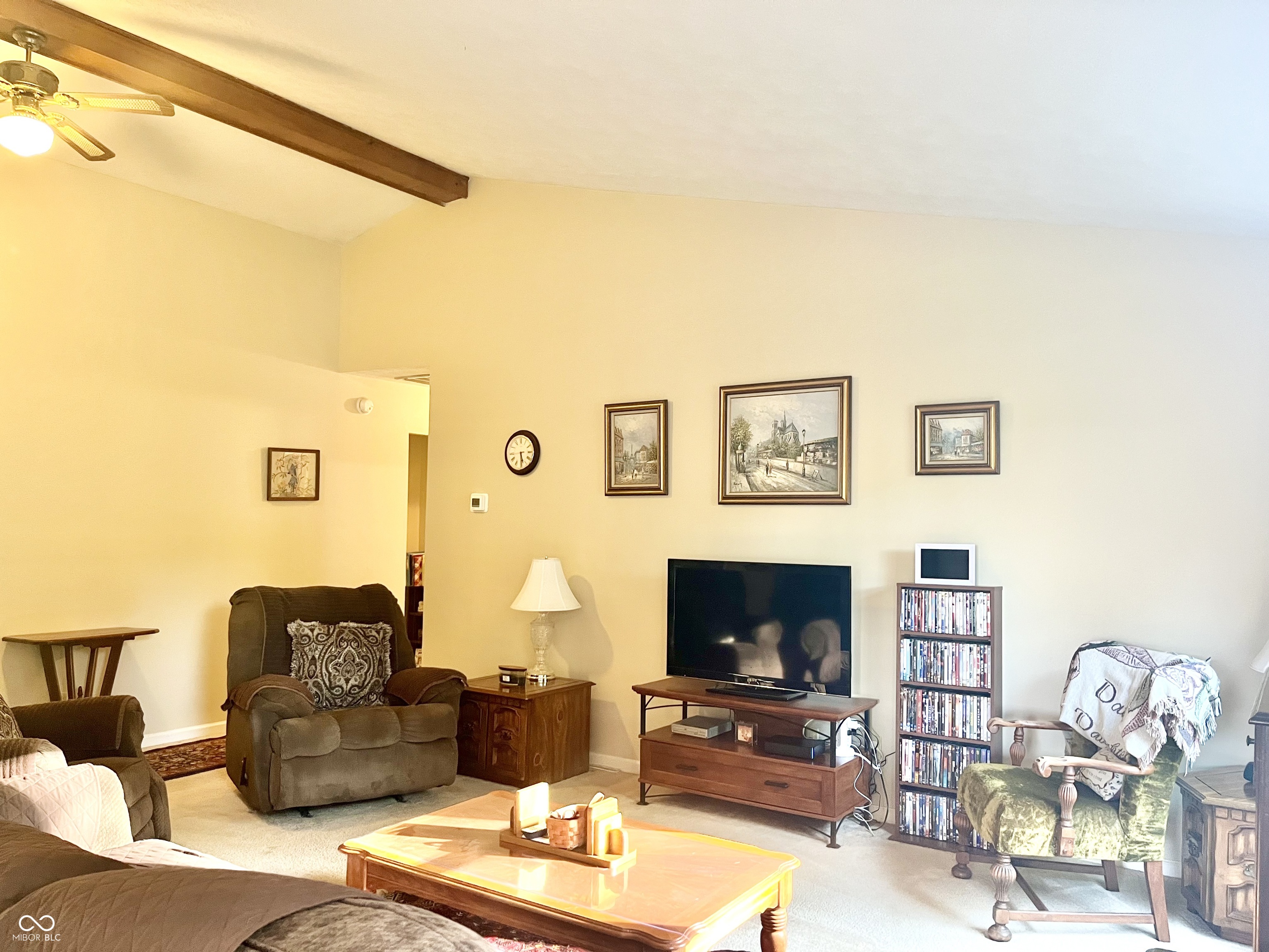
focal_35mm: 26
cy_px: 476
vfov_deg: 53.1
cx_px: 634
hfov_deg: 67.3
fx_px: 953
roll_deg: -0.7
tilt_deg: +1.9
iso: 250
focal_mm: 5.1
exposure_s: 1/60
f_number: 1.6
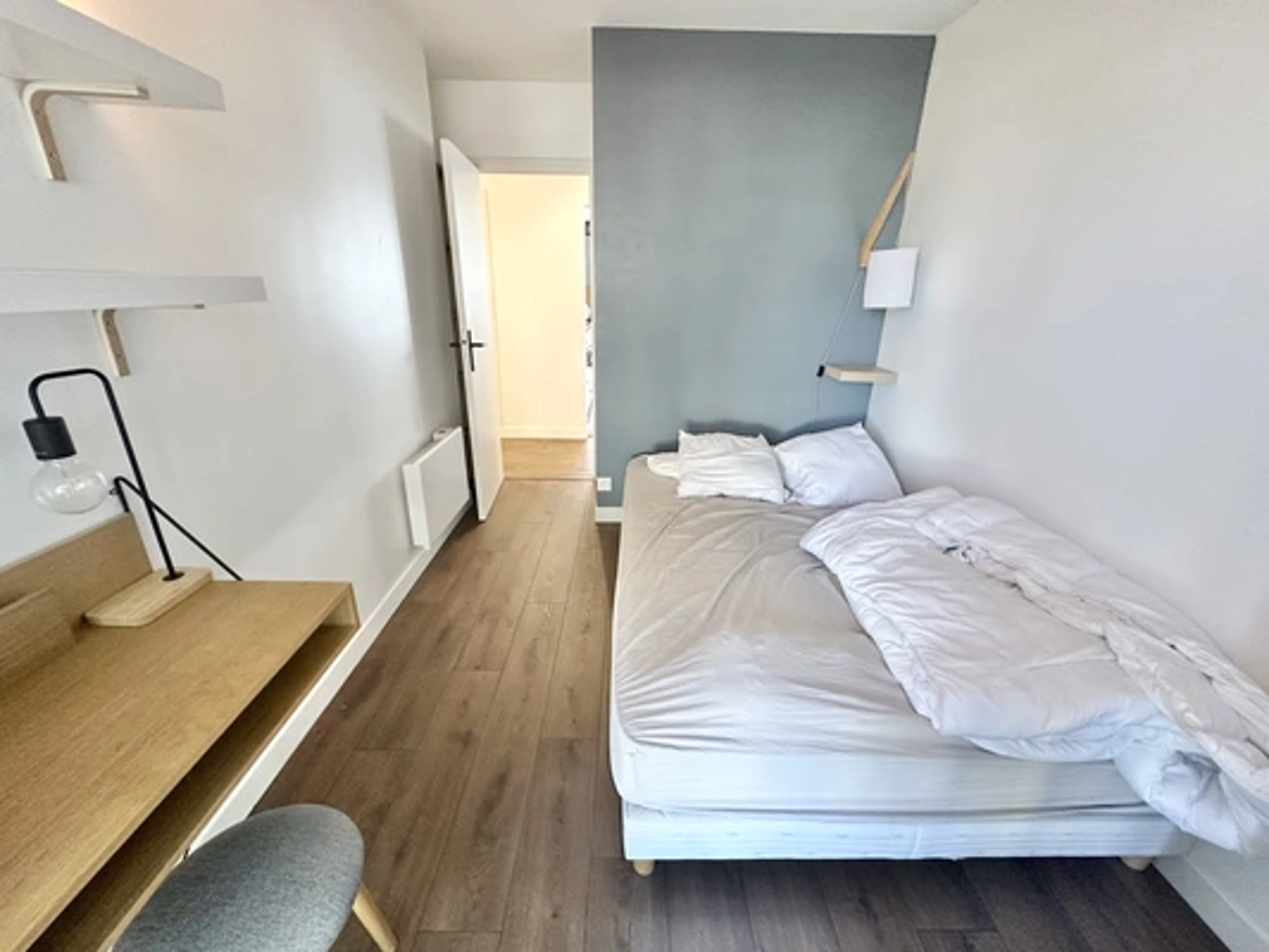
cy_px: 476
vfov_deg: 85.7
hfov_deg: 102.1
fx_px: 513
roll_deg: -1.1
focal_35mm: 14
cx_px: 634
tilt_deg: -19.8
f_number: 2.2
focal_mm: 2.22
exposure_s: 1/84
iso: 320
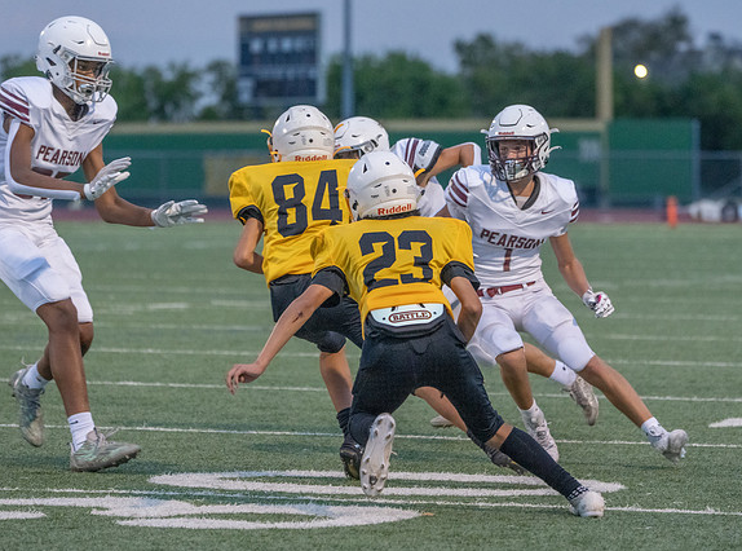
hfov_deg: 6.9
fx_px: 6172
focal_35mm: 289
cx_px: 420
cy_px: 274
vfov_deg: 5.1
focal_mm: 247
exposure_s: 1/1000
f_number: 5.6
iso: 8000
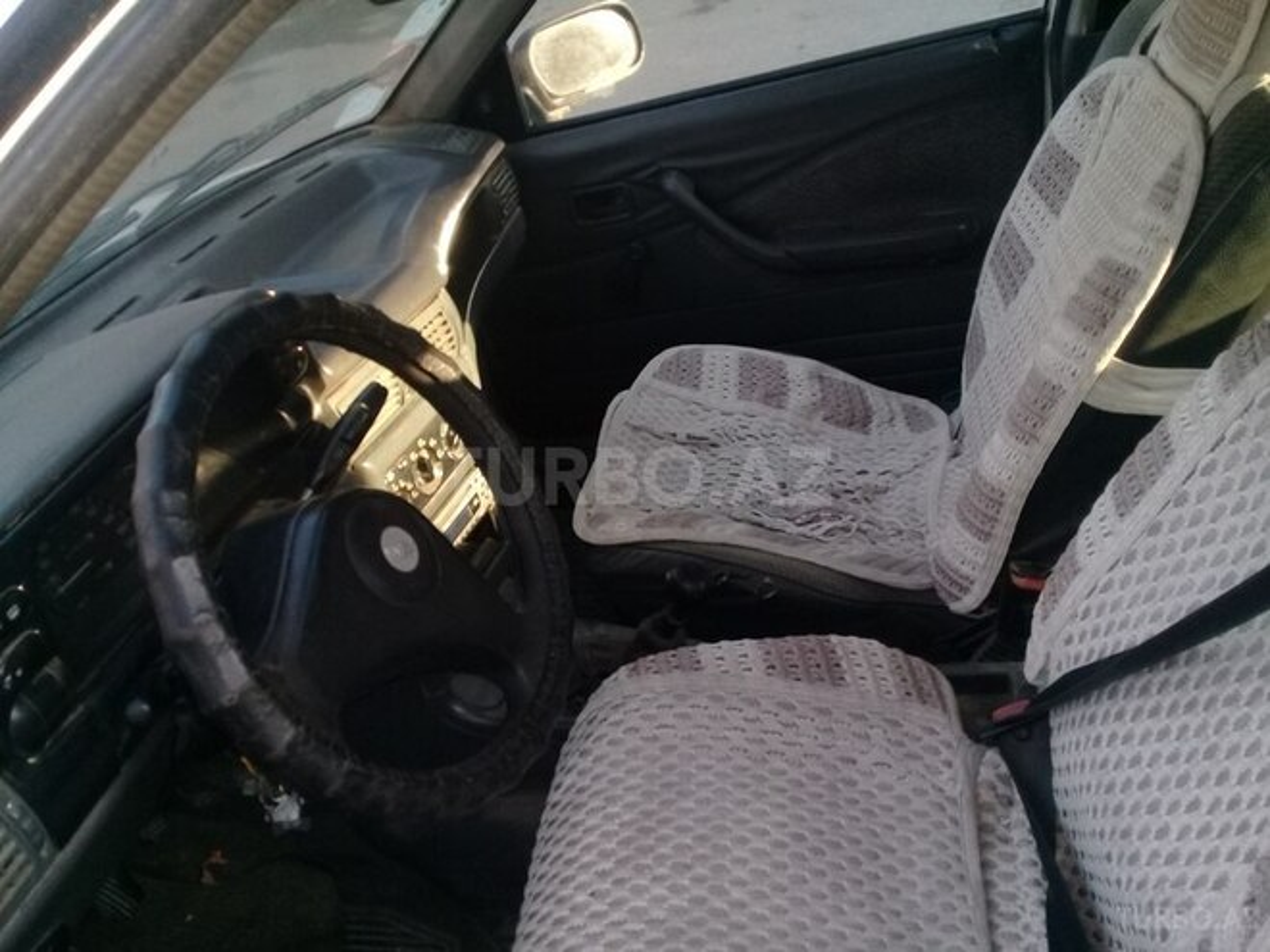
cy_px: 476
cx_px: 635
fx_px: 1137
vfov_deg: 45.4
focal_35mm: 31
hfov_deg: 58.4
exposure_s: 1/100
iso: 80
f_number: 2.2
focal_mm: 3.3
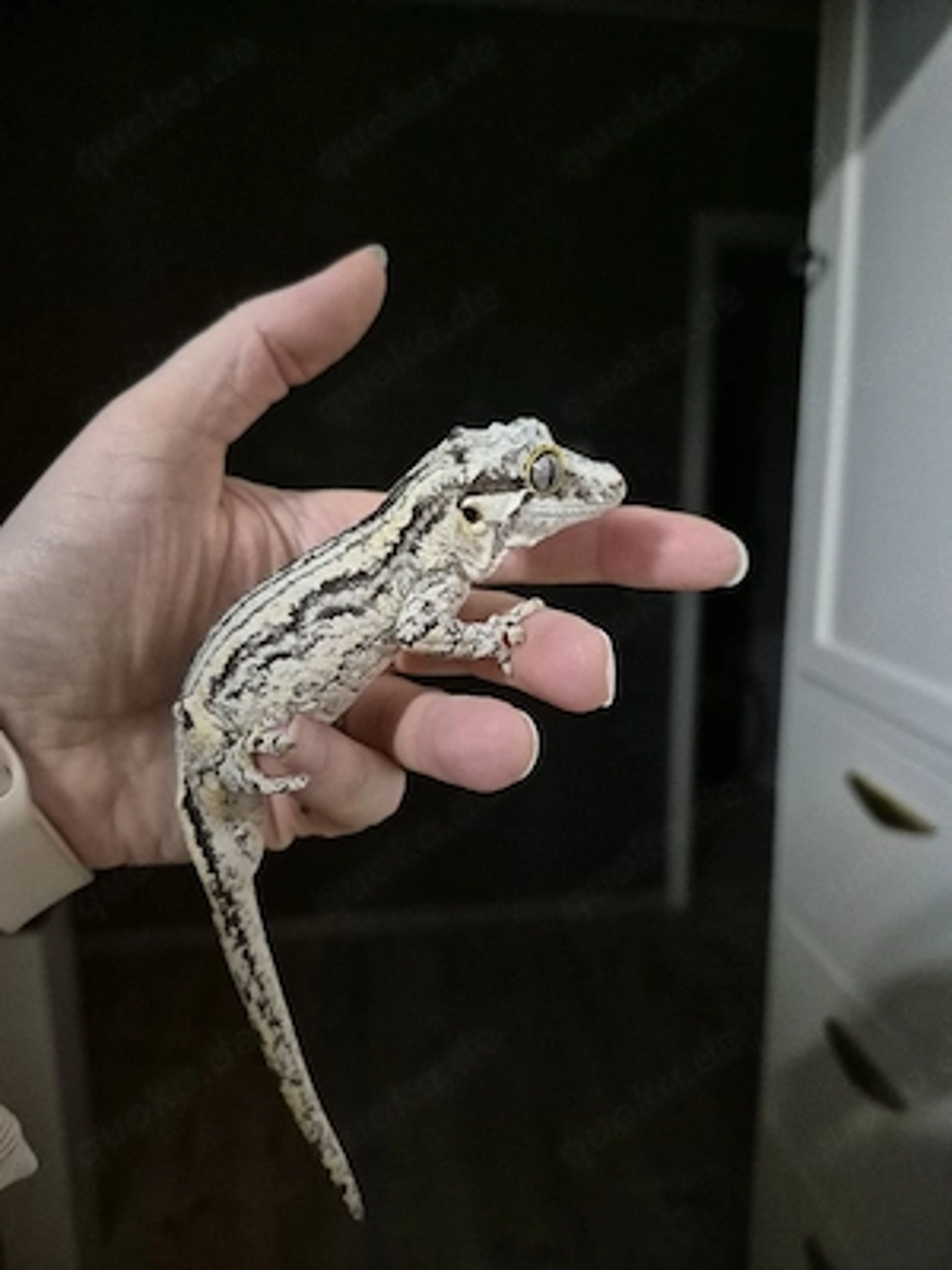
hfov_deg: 58.9
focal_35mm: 23
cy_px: 635
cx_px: 476
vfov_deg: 73.9
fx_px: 843
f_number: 1.8
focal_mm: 5.4
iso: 2000
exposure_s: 1/50
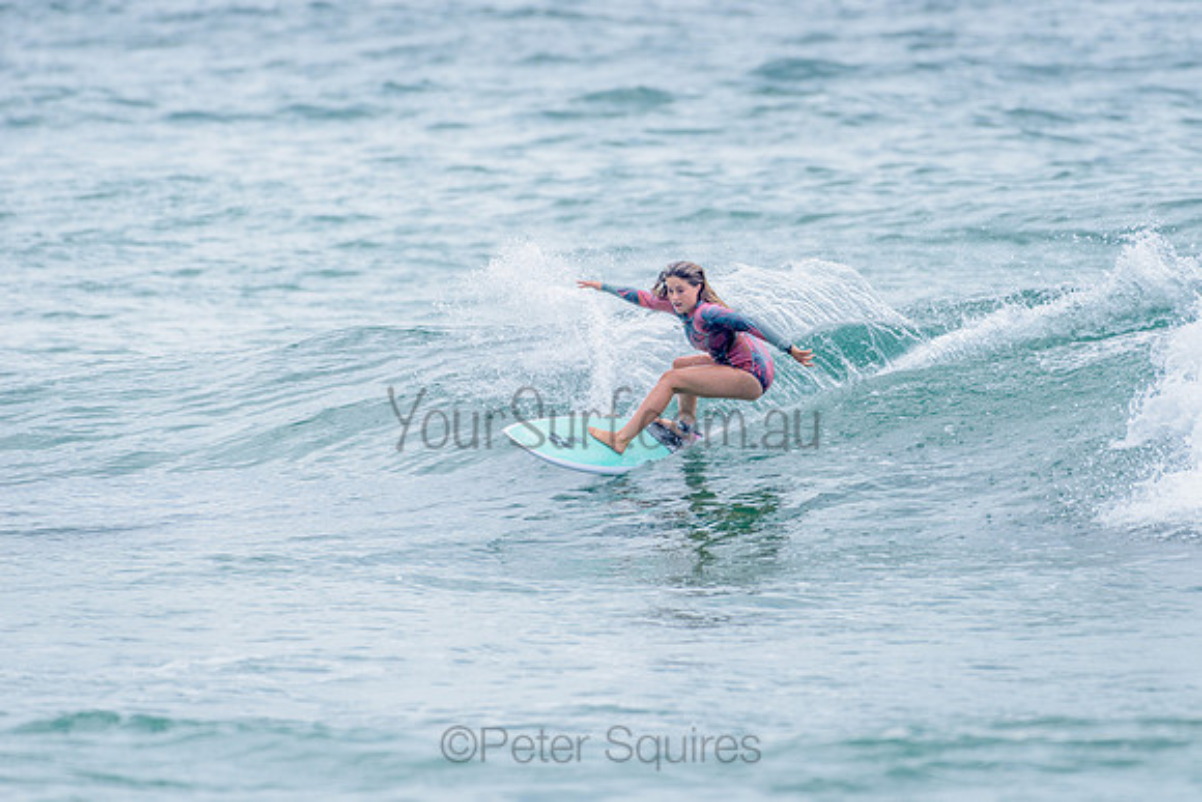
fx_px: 20475
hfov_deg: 3.4
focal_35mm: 613
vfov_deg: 2.2
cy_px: 349
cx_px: 737
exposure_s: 1/2000
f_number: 5.6
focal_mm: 500
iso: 280
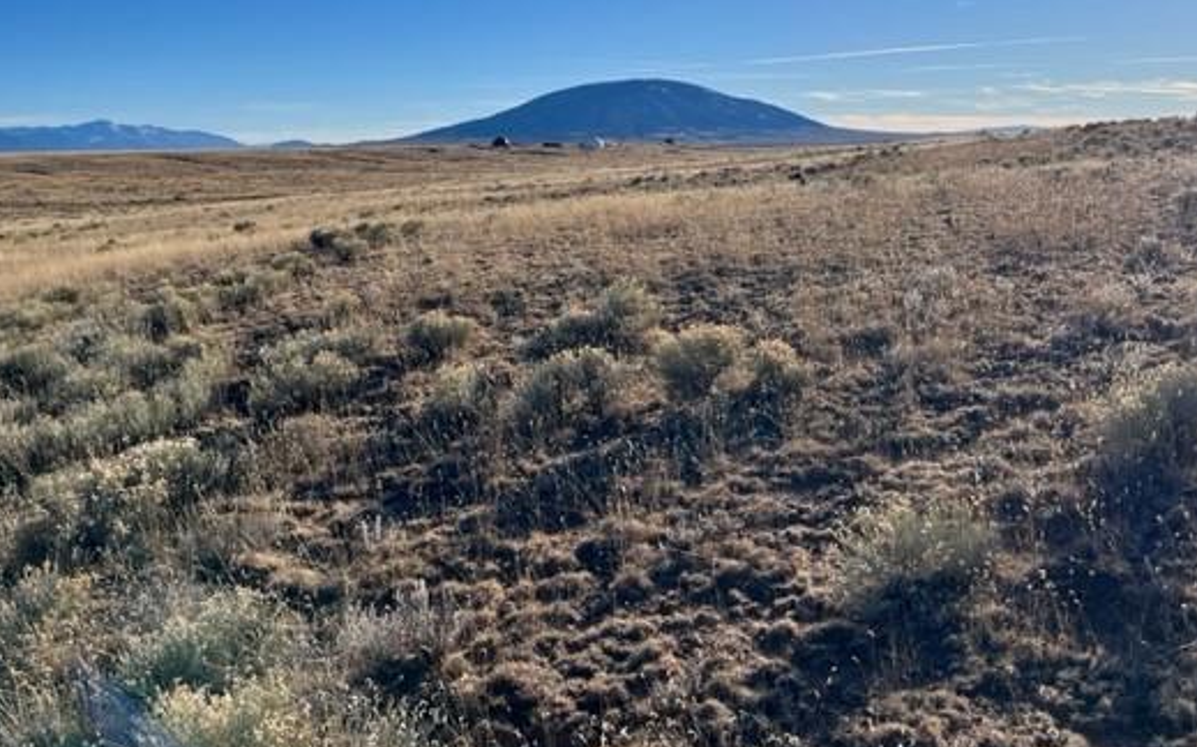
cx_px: 717
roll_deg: +0.6
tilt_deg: -8.0
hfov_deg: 56.3
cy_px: 254
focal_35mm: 34
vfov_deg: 36.9
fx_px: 1109
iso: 50
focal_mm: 5.1
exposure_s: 1/5319
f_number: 1.6
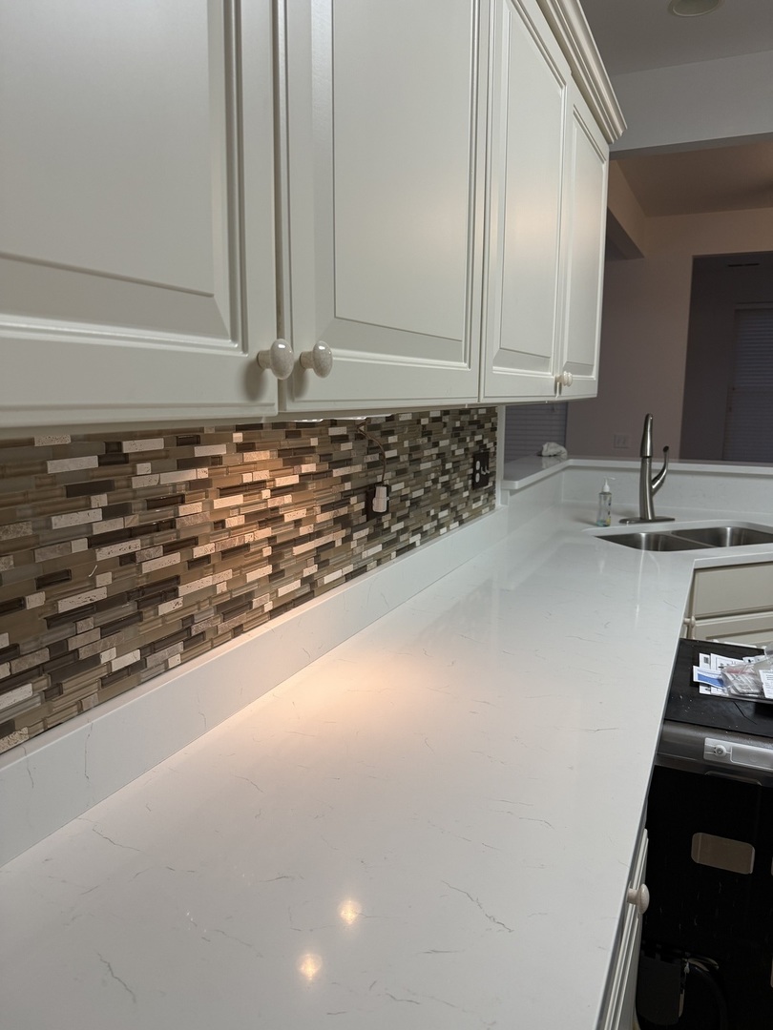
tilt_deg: -9.5
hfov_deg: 56.8
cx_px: 386
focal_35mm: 24
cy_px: 515
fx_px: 715
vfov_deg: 71.6
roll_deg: -1.0
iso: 160
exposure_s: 1/120
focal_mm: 6.76
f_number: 1.78
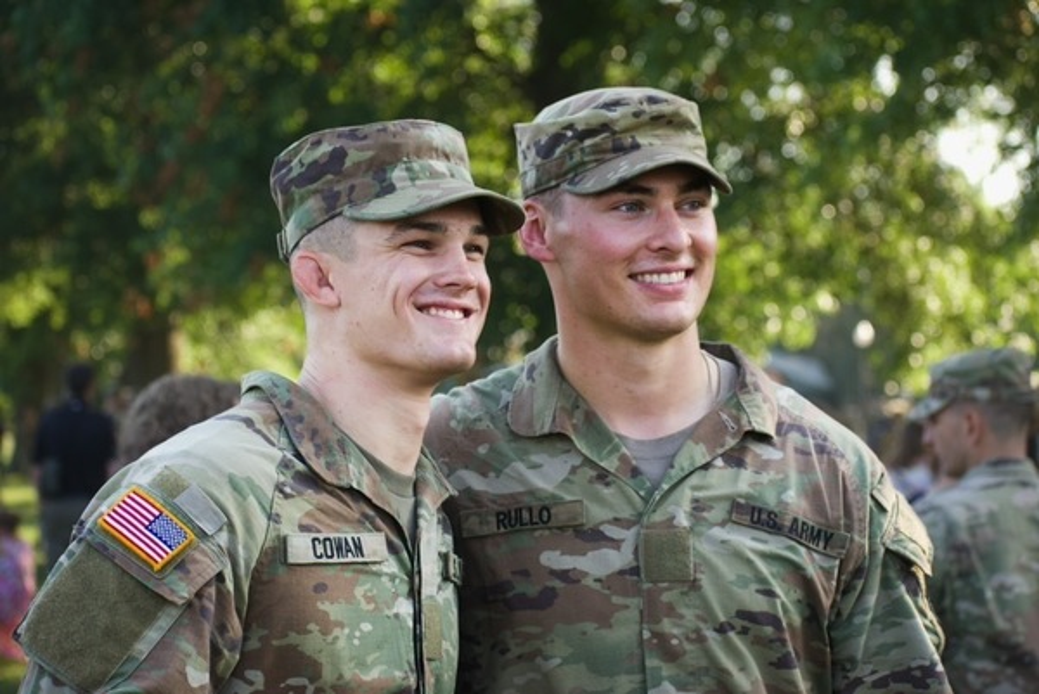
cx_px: 520
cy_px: 347
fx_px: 3033
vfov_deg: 13.1
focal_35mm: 105
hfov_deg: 19.4
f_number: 4.5
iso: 400
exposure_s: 1/400
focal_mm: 70
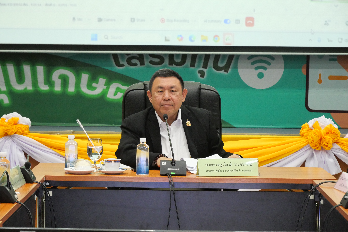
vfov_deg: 11.1
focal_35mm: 124
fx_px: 1199
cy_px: 116
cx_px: 174
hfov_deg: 16.5
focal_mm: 60
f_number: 5.6
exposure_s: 1/80
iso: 3200
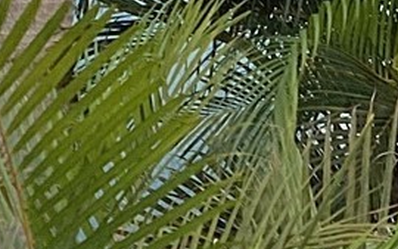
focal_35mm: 195
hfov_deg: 10.5
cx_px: 495
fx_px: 2116
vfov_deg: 6.4
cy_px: -355
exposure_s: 1/120
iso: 32
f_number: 2.4
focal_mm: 3.3
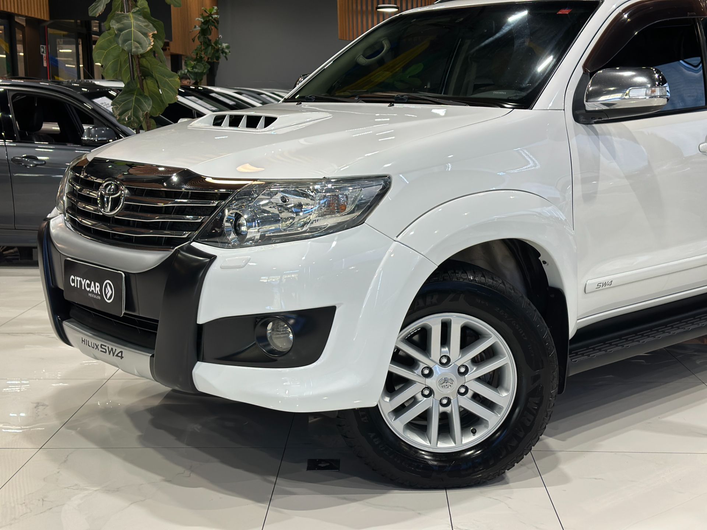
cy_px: 265
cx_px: 354
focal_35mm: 48
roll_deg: +0.1
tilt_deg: -10.2
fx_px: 980
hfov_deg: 39.7
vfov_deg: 30.3
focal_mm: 6.86
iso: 100
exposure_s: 1/120
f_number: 1.78
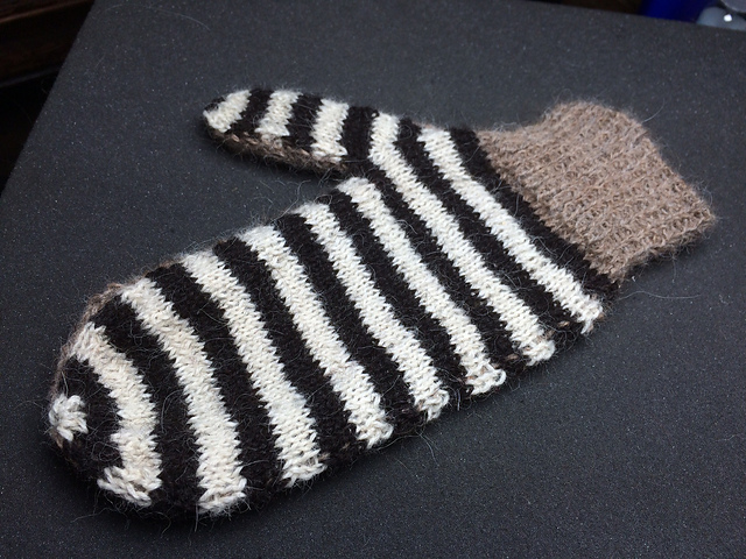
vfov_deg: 48.2
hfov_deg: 61.7
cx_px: 373
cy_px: 280
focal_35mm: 29
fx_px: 625
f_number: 2.2
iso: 32
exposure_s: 1/348
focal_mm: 4.15
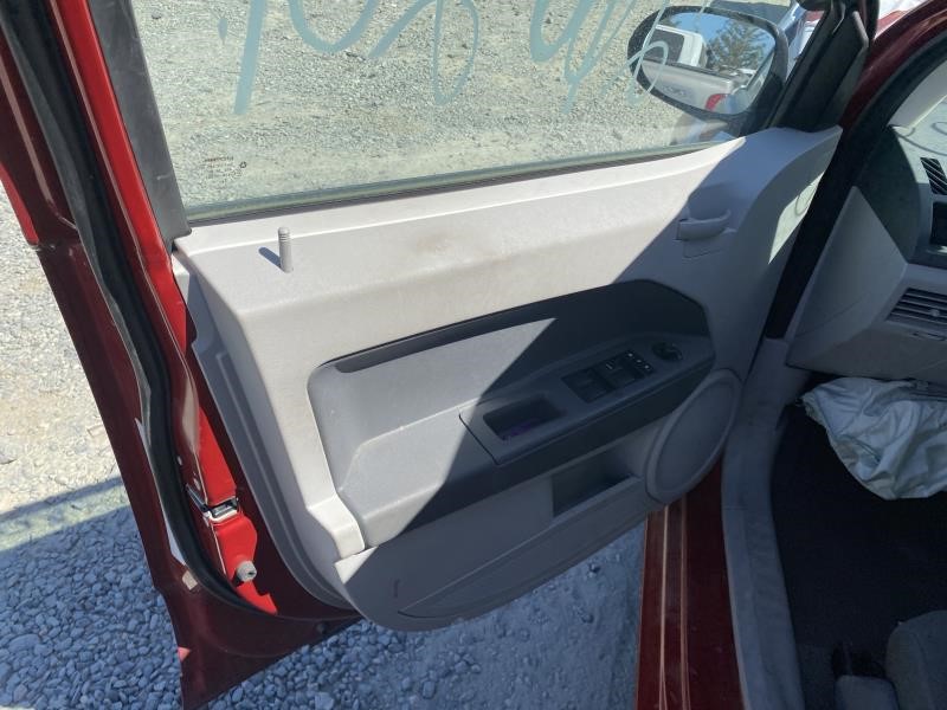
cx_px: 474
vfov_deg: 53.1
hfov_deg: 67.3
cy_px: 355
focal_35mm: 26
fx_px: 711
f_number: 1.8
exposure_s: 1/1678
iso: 32
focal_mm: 4.25
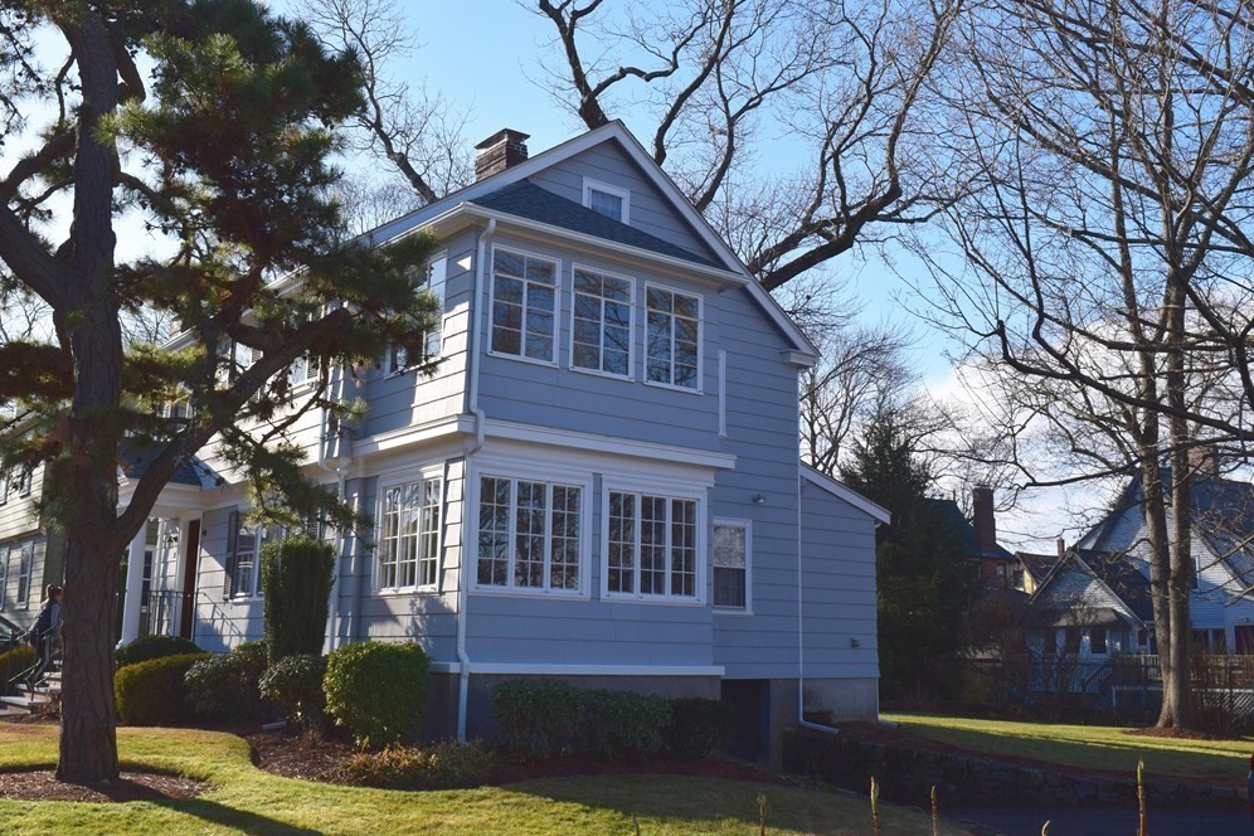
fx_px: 1289
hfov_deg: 51.9
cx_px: 640
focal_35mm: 37
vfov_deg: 35.9
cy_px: 425
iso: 400
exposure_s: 1/400
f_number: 11
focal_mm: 24
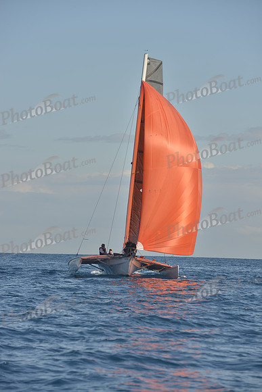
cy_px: 196
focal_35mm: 145
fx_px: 1582
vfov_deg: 14.2
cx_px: 131
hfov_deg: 9.5
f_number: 8
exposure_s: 1/640
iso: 200
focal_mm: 145
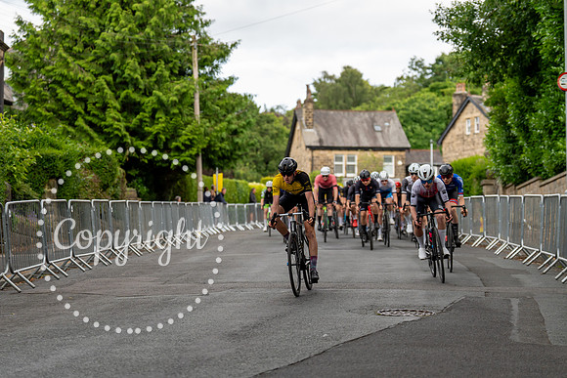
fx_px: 1481
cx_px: 284
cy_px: 189
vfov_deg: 14.6
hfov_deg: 21.7
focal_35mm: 94
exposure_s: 1/800
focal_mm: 94
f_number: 2.8
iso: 400
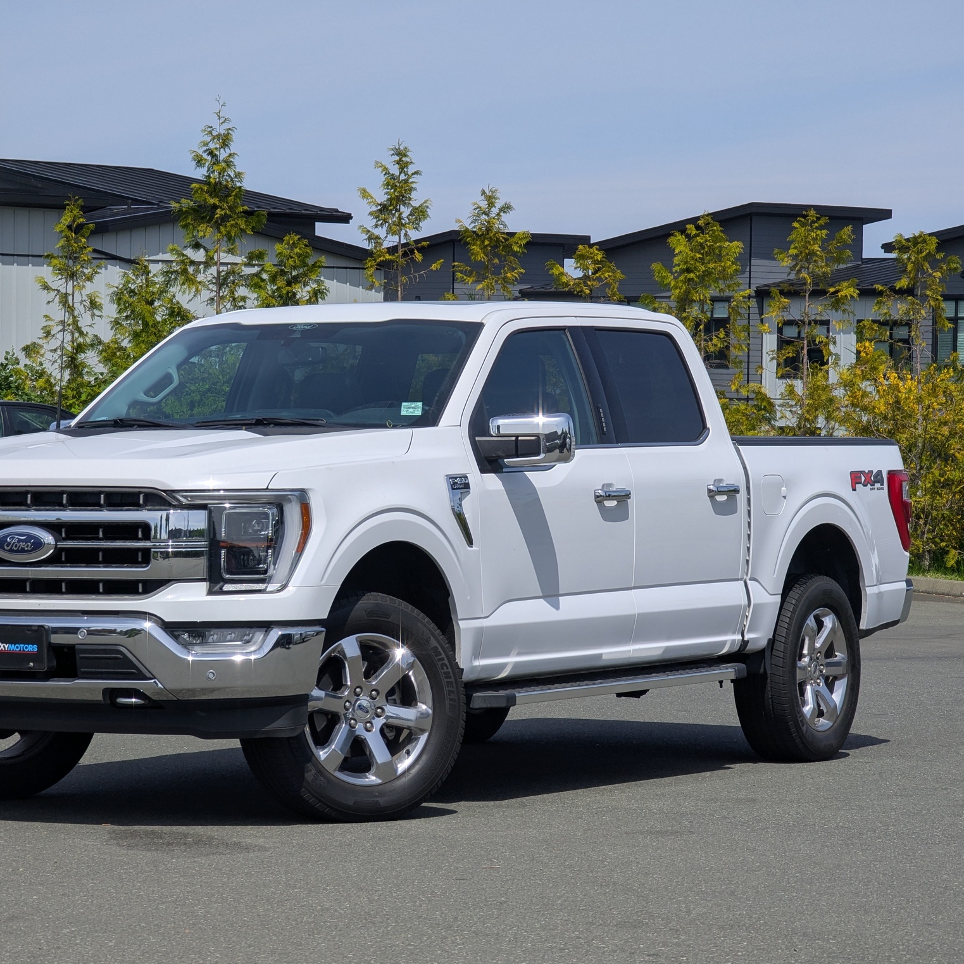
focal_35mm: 126
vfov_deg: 13.8
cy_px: 480
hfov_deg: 13.8
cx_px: 384
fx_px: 3970
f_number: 3.5
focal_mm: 19
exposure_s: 1/1091
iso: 34
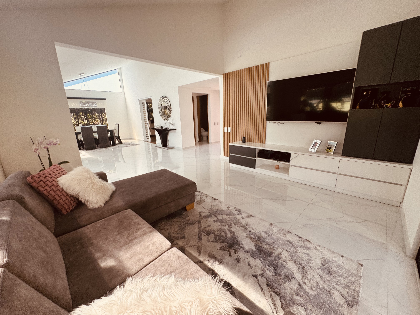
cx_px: 210
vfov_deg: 85.7
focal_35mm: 14
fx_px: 170
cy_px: 158
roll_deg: +0.8
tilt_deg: -14.1
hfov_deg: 102.1
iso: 50
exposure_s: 1/99
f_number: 2.2
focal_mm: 2.22
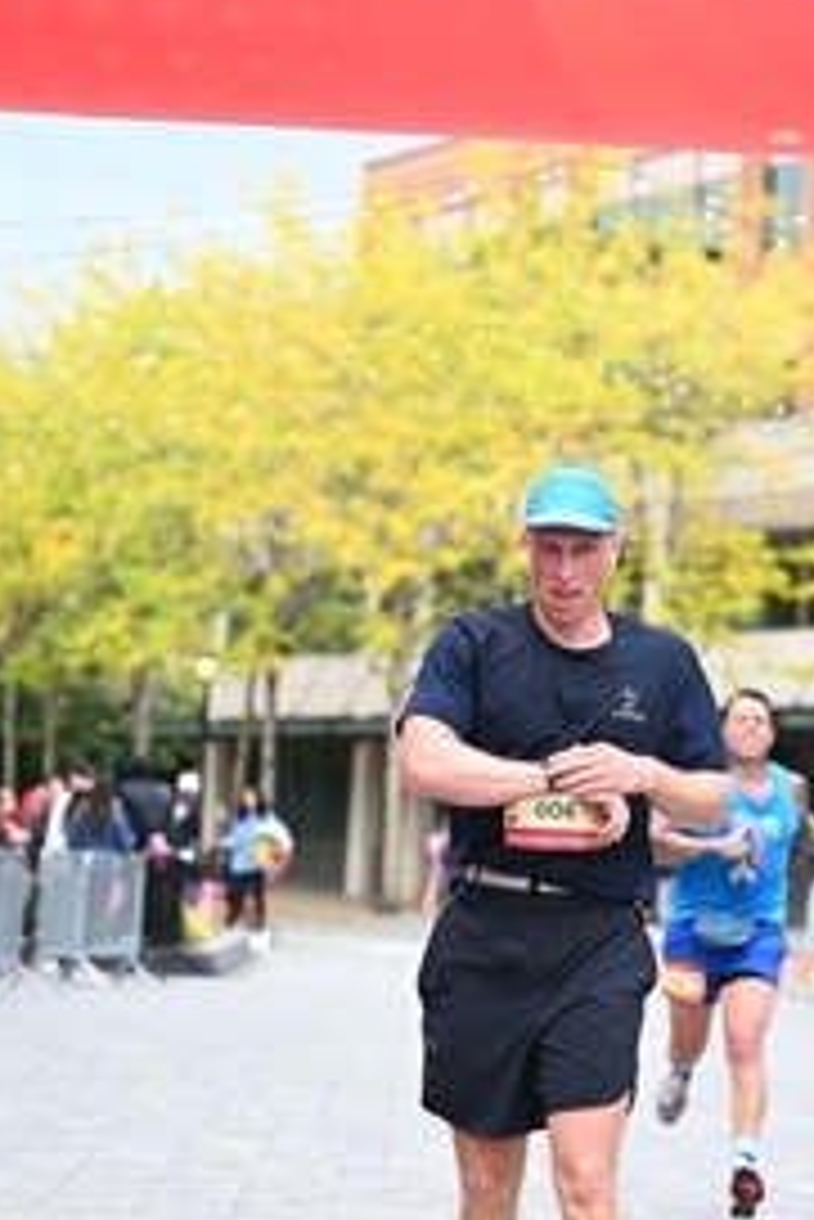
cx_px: 632
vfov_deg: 14.4
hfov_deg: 9.7
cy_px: 734
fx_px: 4810
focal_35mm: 142
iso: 1000
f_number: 2.8
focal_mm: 70
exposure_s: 1/2000
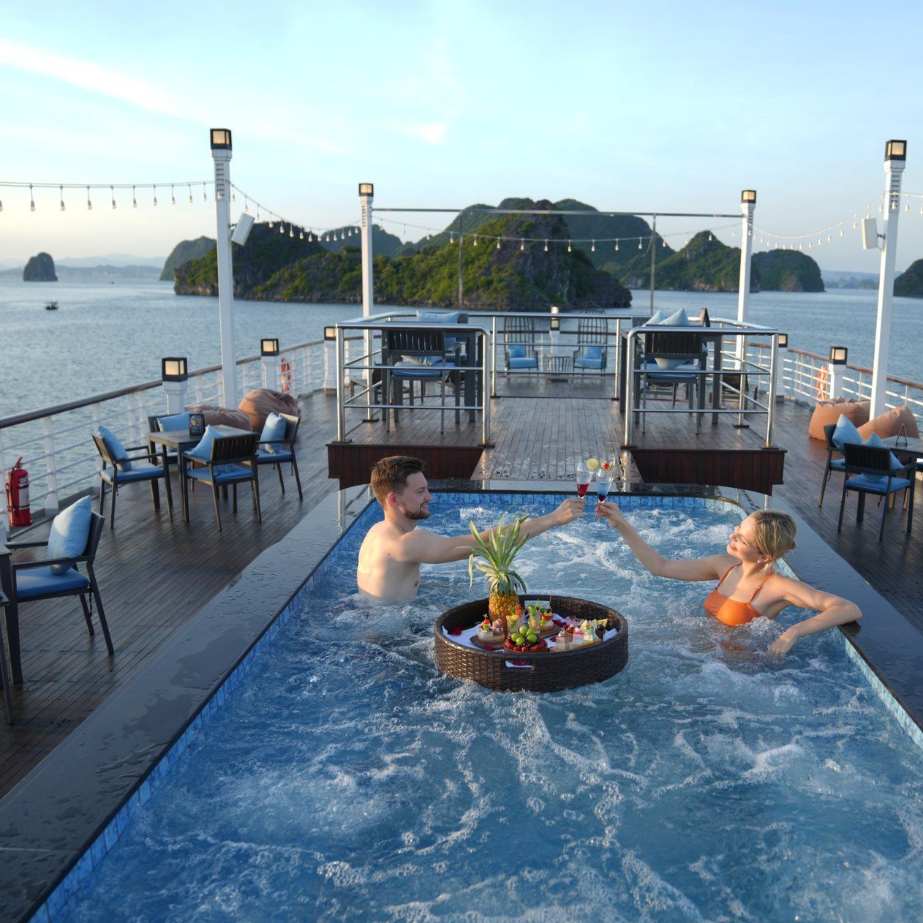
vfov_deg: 51.1
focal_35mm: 32
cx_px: 561
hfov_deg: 50.7
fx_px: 965
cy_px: 461
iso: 80
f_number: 2.8
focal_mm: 25
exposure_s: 1/320
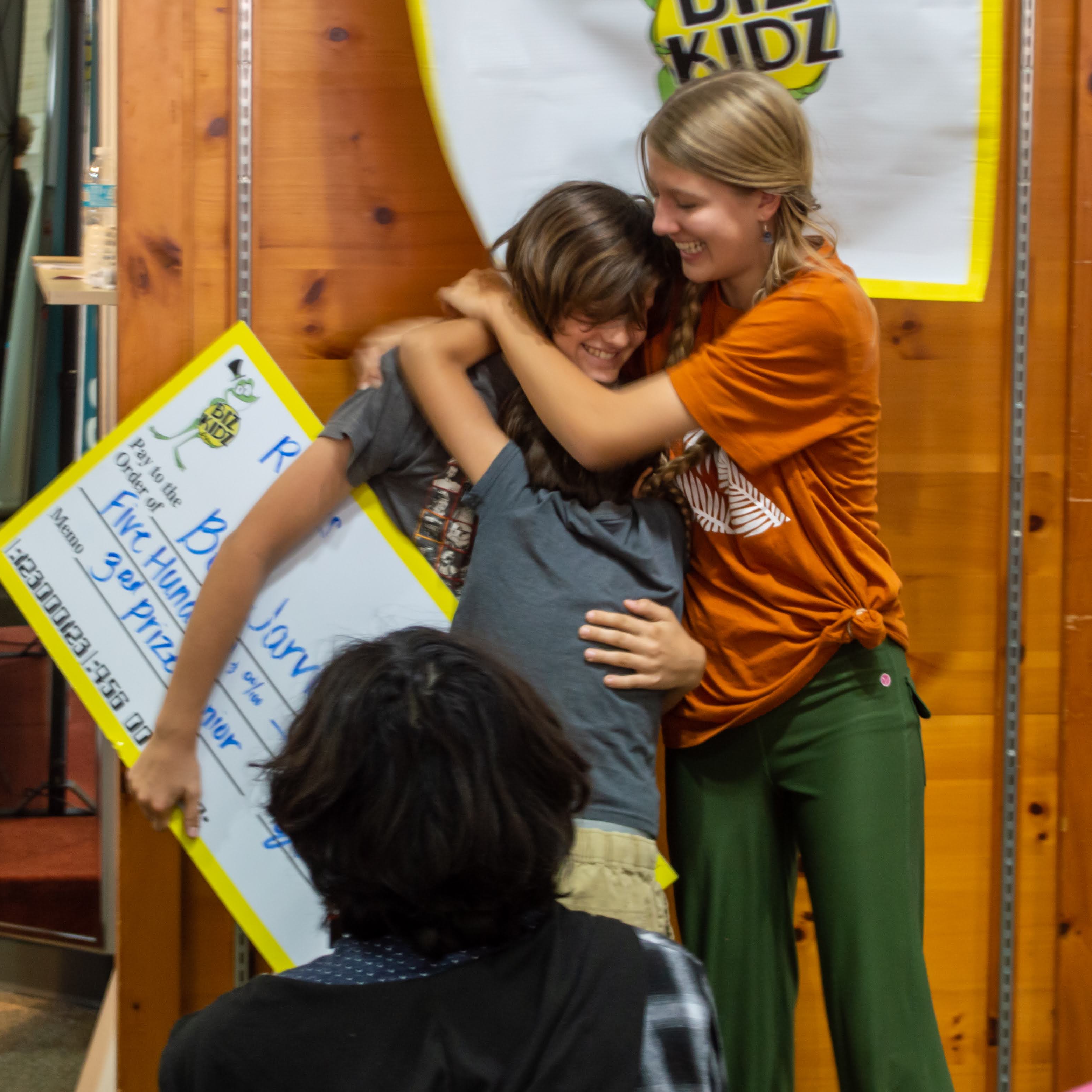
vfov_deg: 16.1
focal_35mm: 108
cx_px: 421
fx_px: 3855
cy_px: 407
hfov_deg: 16.1
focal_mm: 44
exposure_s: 1/20
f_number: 5.3
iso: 400
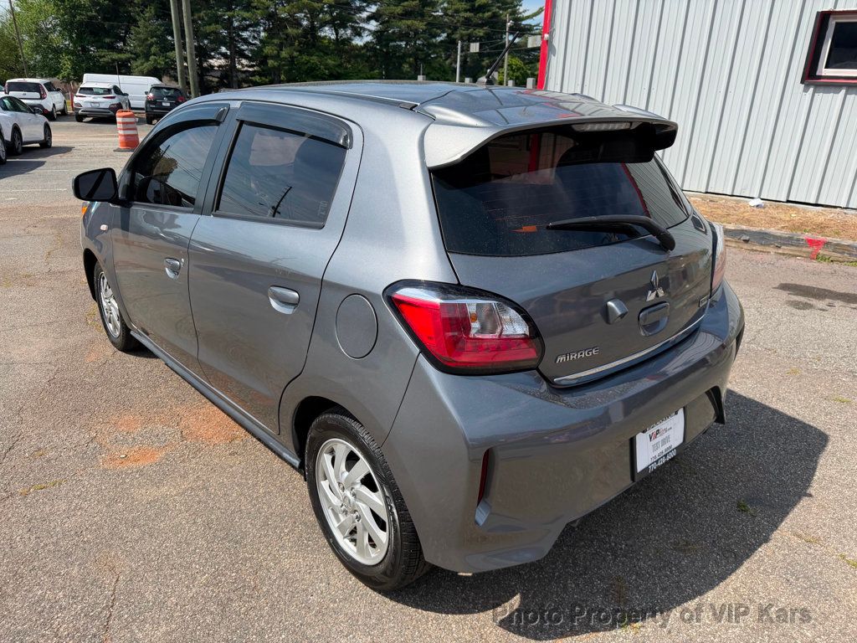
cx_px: 428
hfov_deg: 71.6
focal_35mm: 24
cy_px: 322
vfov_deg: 56.8
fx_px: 594
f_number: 1.78
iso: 100
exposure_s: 1/4975
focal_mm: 6.76
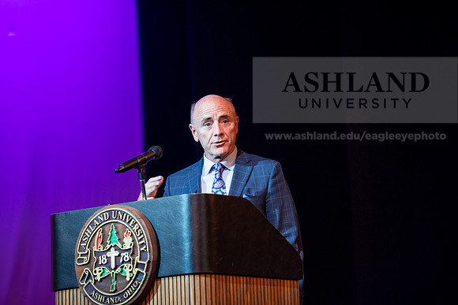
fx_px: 2227
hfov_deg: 11.7
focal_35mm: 175
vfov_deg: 7.9
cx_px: 229
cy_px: 152
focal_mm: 175
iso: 1600
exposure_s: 1/200
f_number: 3.2
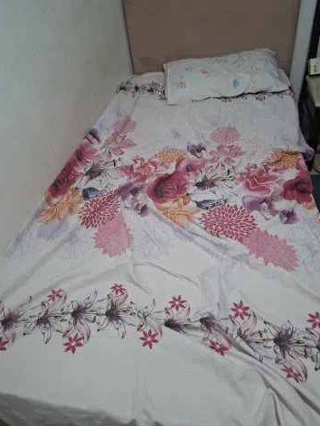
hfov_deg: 53.1
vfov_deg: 67.2
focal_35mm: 26
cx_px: 156
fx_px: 320
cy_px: 196
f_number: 1.8
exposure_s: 1/33
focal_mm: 5.54
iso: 320
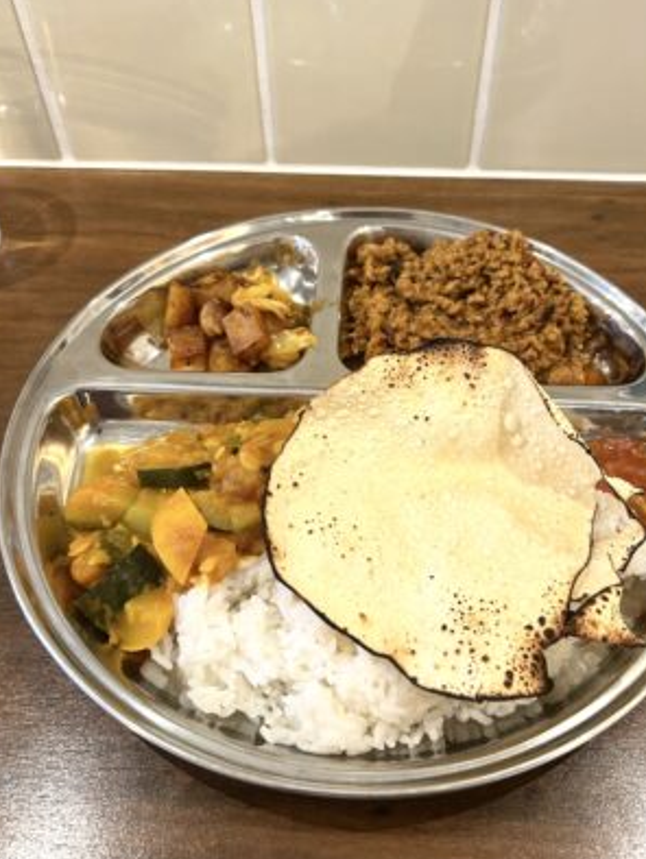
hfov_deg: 45.4
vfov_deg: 58.3
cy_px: 430
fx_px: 771
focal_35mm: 31
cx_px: 366
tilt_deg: -50.5
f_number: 1.5
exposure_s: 1/50
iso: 125
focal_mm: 5.7
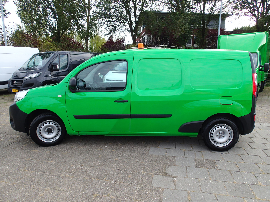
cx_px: 135
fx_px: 195
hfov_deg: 69.4
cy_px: 101
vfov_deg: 54.9
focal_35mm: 25
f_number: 2.8
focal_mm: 4.5
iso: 100
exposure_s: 1/500
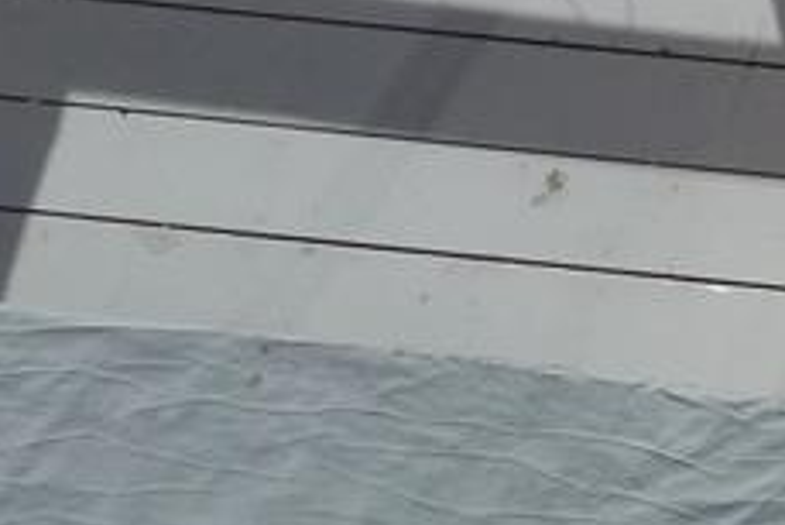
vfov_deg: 9.8
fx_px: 2945
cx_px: 1584
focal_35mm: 135
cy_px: -353
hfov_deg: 13.1
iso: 80
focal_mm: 4.7
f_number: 6.3
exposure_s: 1/1600
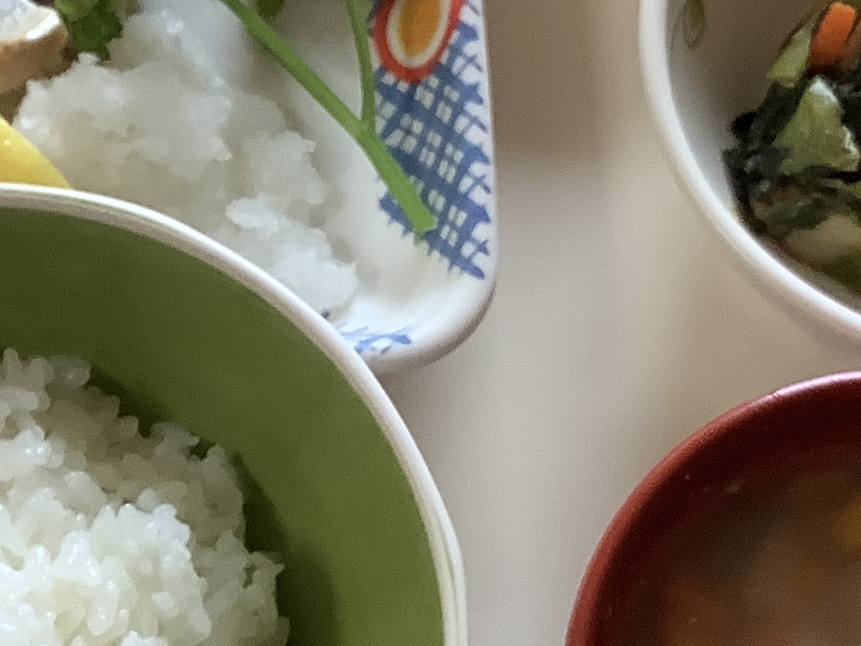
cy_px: 379
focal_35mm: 104
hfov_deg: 18.9
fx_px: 2587
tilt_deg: -68.3
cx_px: 451
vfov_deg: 14.2
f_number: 2.4
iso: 100
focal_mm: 3.3
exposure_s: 1/120
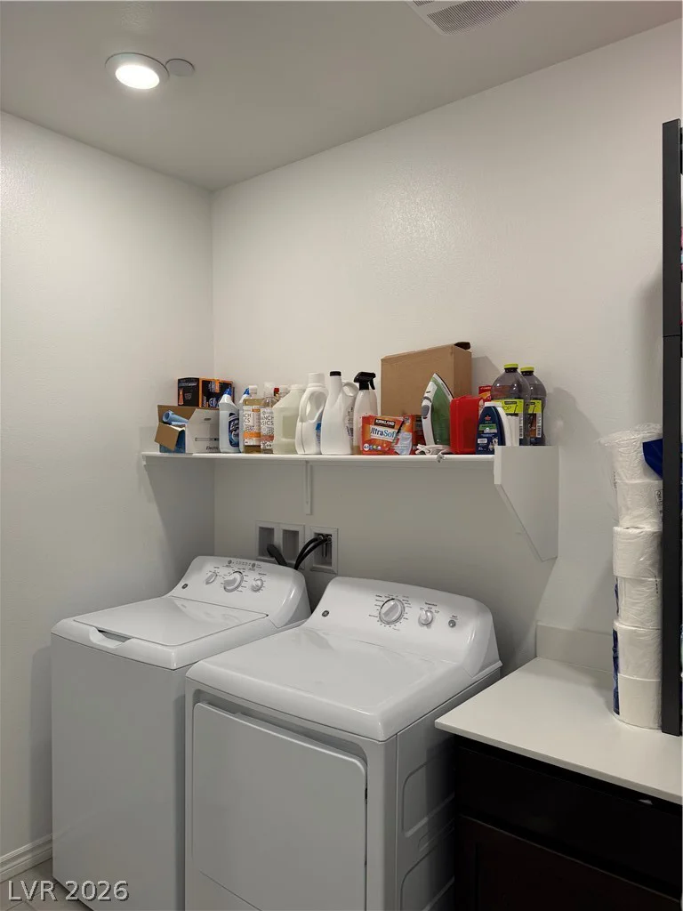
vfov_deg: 71.6
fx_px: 631
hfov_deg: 56.8
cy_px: 456
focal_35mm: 24
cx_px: 342
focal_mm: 6.76
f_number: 1.78
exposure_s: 1/120
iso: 125
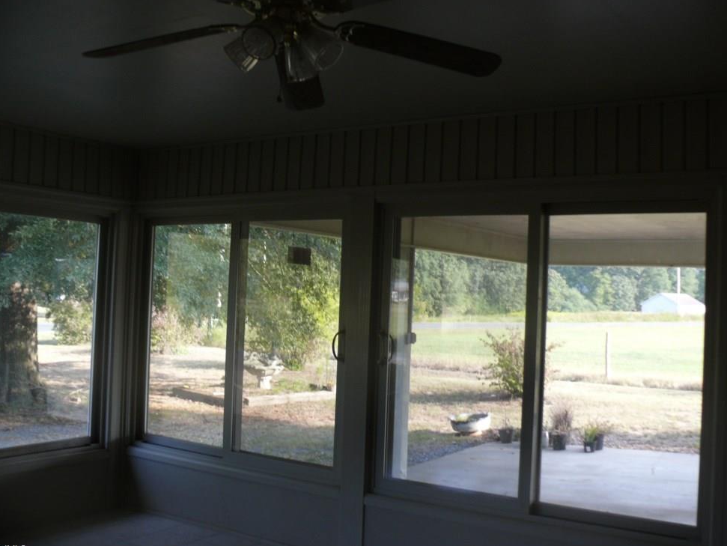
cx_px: 356
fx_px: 819
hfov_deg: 47.8
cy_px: 269
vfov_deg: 36.8
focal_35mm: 39
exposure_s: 1/100
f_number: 3.2
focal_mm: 7.7
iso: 100
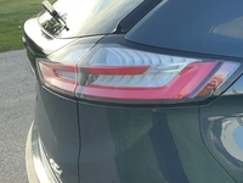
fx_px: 393
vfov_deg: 25.8
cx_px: 186
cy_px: 137
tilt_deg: -20.7
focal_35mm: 56
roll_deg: +1.3
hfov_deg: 33.6
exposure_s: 1/238
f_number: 1.8
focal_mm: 3
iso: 25
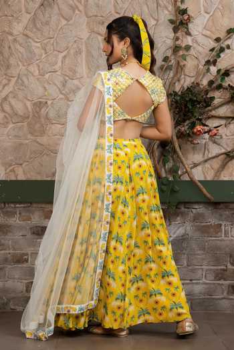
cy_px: 175
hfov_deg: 16.1
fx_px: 829
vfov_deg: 23.9
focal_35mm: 85
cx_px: 117
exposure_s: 1/160
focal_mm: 85
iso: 160
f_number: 8
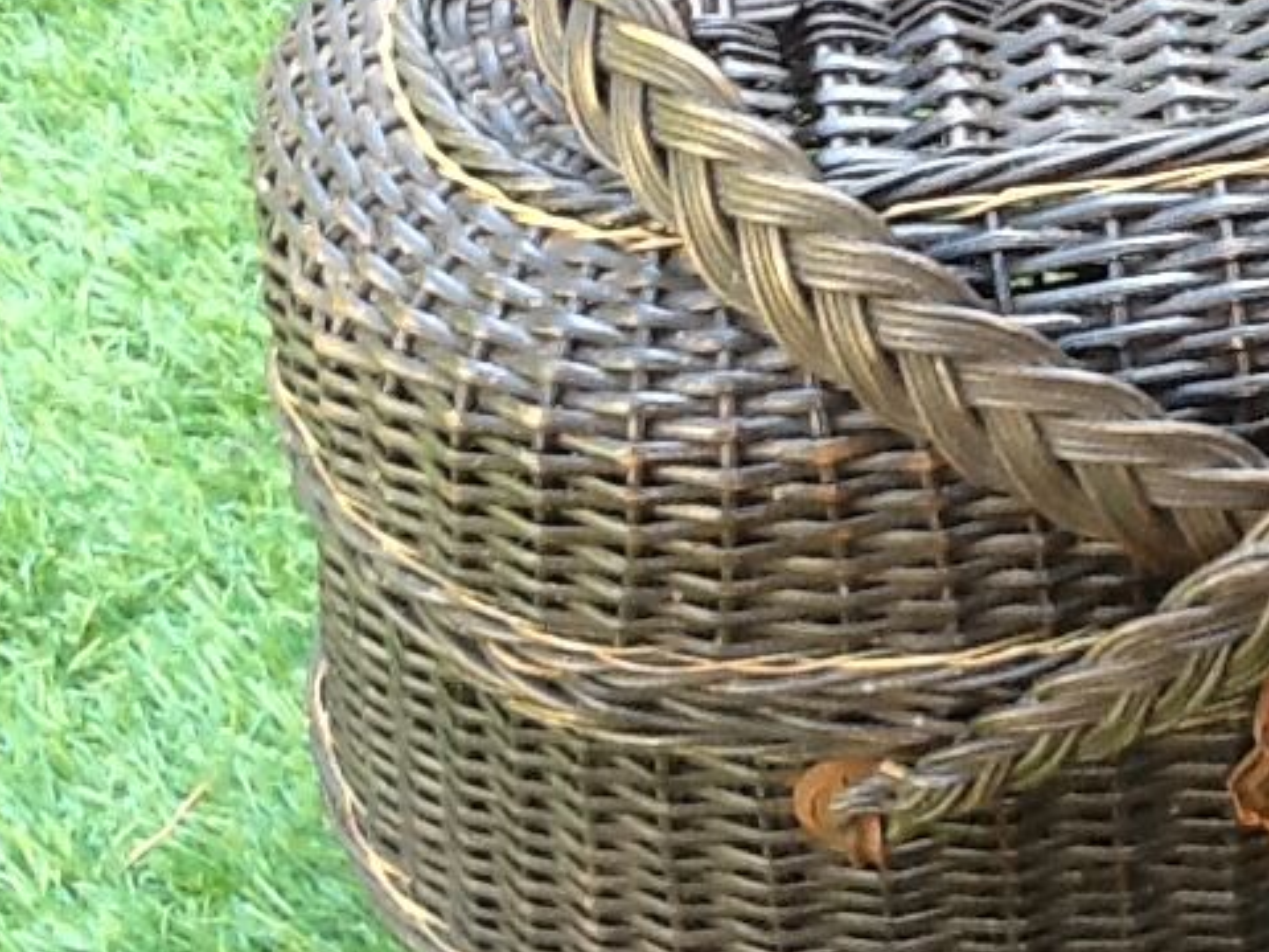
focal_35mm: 88
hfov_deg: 21.6
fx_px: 3226
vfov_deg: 16.7
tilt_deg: -46.0
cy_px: 278
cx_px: 1229
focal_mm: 2.03
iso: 50
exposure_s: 1/30
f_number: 2.4
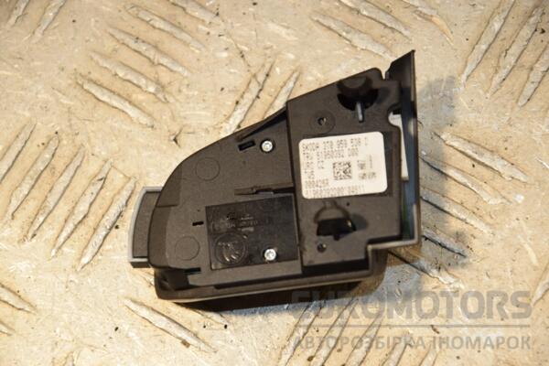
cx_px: 274
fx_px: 2402
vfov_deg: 8.7
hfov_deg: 13.0
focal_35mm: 158
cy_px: 183
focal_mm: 105
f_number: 6.3
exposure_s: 1/200
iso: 800
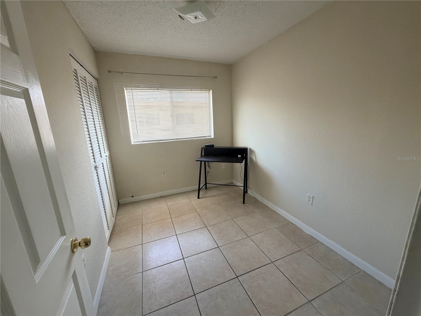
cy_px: 158
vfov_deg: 85.7
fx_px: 170
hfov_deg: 102.1
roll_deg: +2.5
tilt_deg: -12.4
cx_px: 210
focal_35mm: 14
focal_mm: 2.22
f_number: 2.2
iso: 250
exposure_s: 1/121
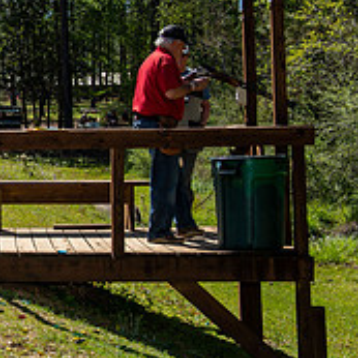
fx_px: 1264
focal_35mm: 108
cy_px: 174
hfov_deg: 14.7
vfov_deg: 16.1
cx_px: -219
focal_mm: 38
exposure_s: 1/250
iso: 50
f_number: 5.6
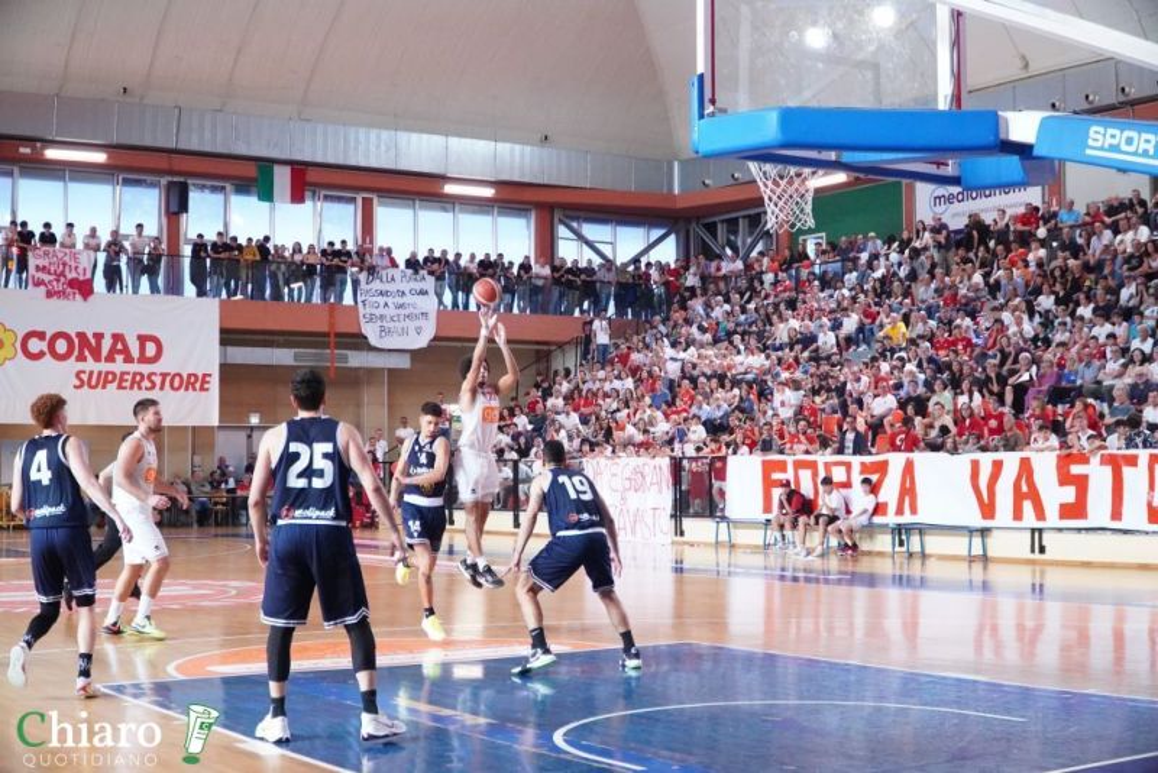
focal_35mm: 46
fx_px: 1496
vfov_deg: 29.0
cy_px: 386
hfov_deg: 42.3
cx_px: 579
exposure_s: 1/500
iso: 5000
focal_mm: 31
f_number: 4
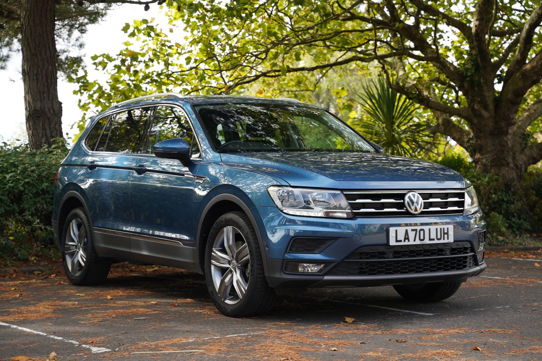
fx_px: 970
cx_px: 271
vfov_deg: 21.0
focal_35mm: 64
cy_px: 180
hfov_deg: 31.2
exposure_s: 1/160
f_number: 4
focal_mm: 64.5
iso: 200
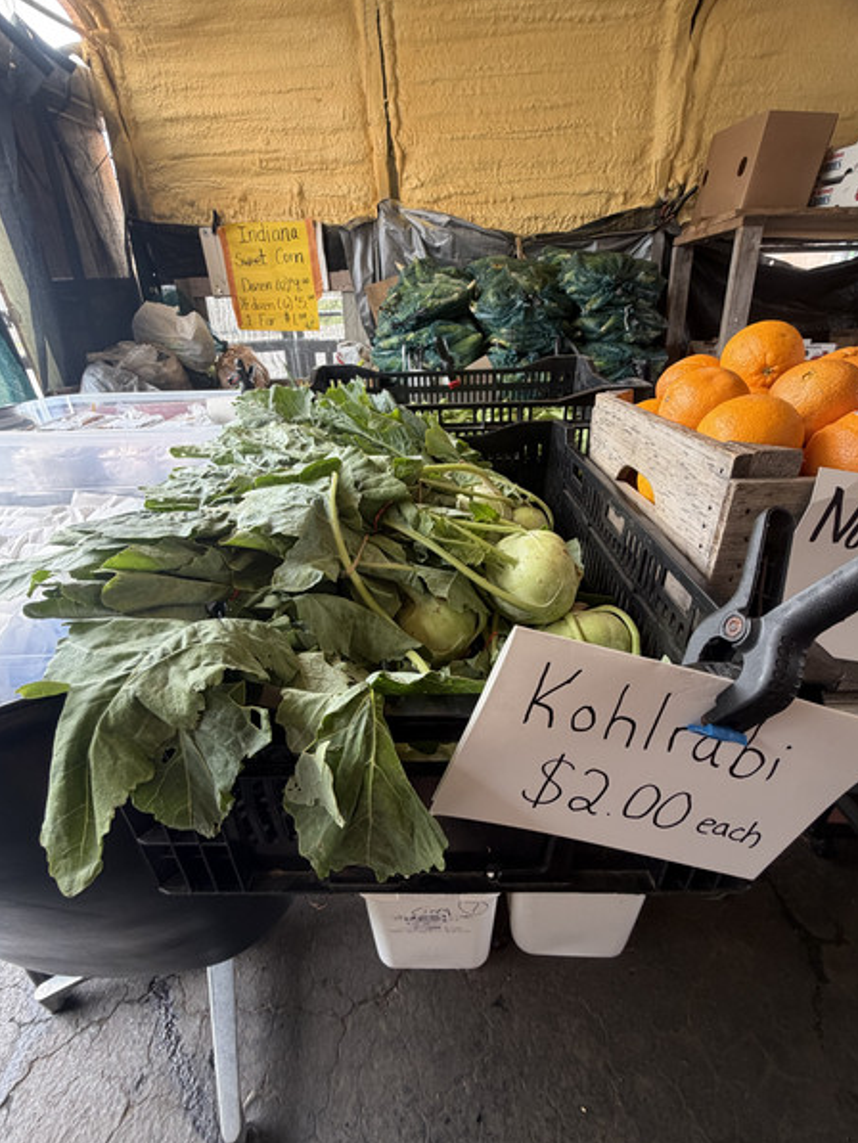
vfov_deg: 98.1
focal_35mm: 15
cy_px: 555
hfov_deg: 81.8
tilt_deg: -28.6
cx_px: 425
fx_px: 496
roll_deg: +0.7
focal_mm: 2.22
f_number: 2.2
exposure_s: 1/121
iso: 160
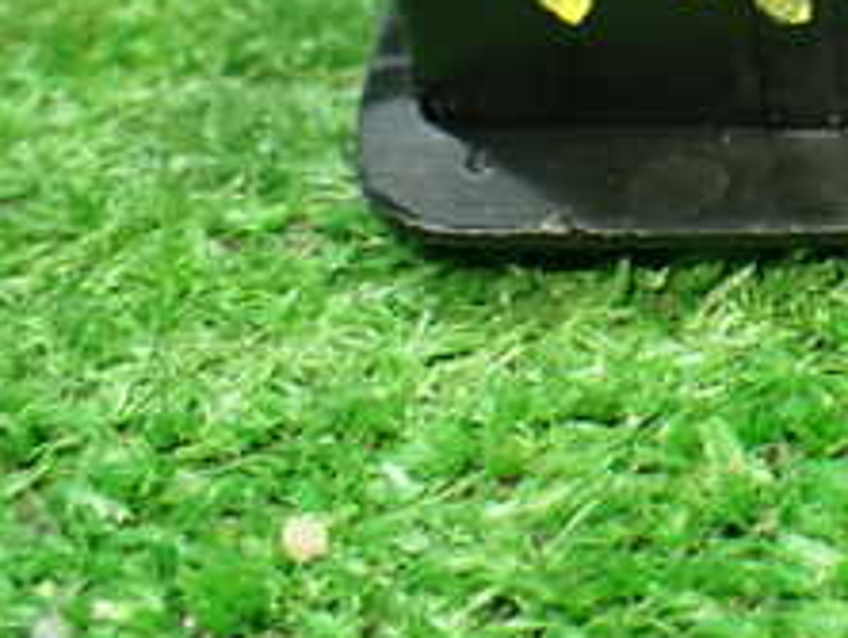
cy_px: -195
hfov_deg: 21.9
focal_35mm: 81
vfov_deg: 17.1
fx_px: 1986
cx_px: 1081
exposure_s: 1/125
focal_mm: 5.4
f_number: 2.3
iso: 800
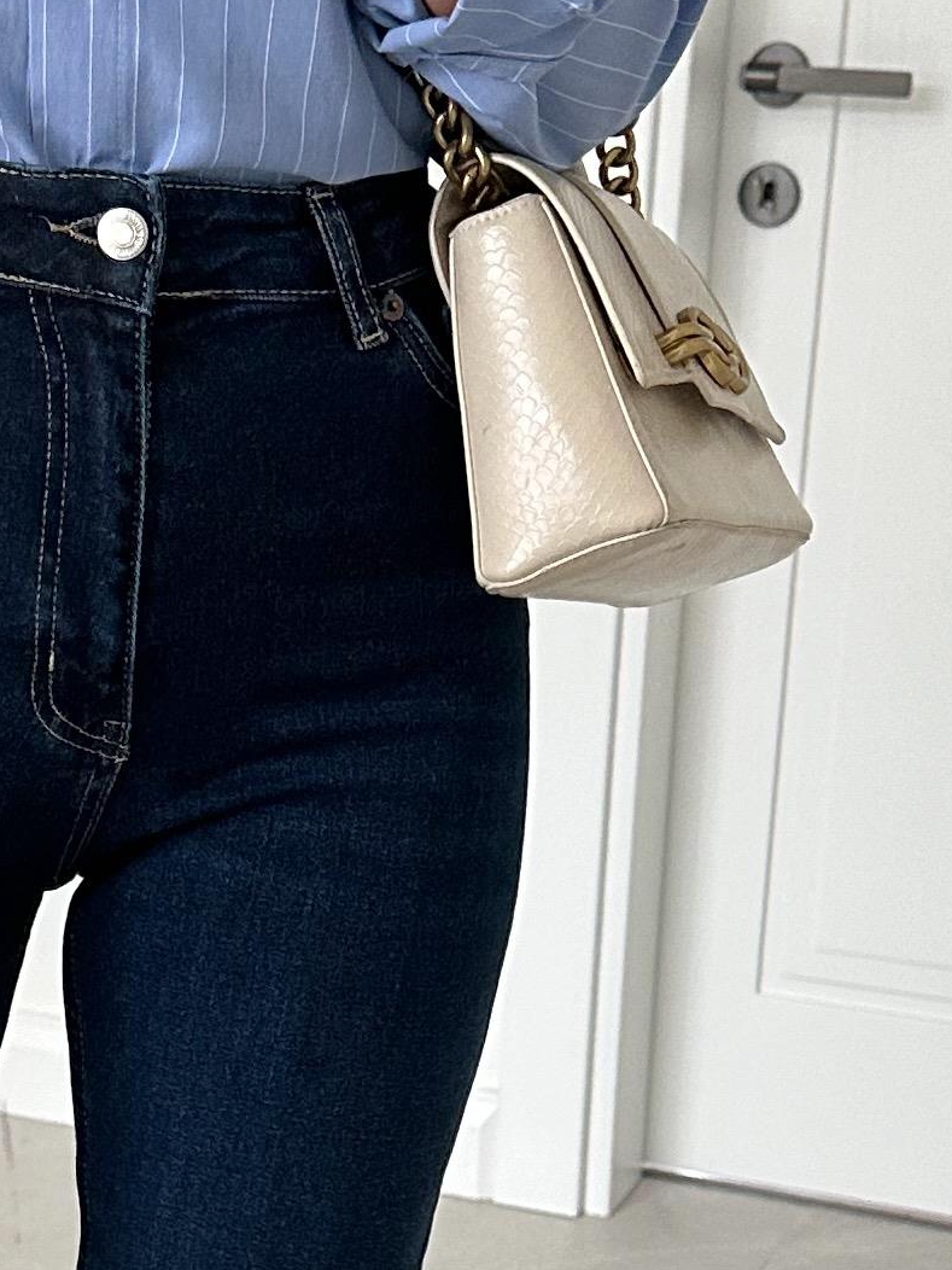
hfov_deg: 16.0
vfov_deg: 21.1
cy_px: 992
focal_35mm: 92
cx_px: 275
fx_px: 3374
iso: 320
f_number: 1.78
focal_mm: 6.86
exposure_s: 1/60
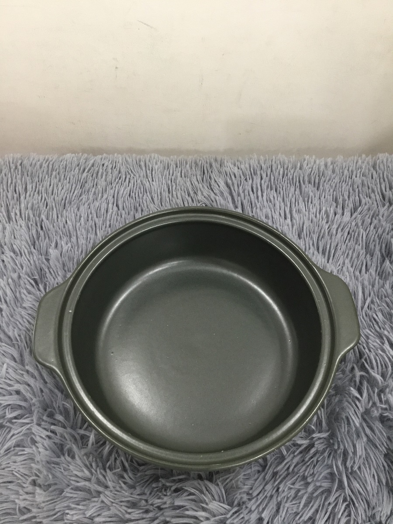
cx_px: 196
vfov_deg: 58.4
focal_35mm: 31
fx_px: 469
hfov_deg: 45.4
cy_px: 262
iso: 160
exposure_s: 1/33
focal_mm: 3.3
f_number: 2.4
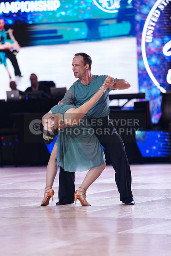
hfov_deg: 8.7
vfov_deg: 13.1
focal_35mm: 157
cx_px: 86
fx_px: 1118
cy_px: 128
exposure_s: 1/400
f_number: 2.8
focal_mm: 157
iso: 2000
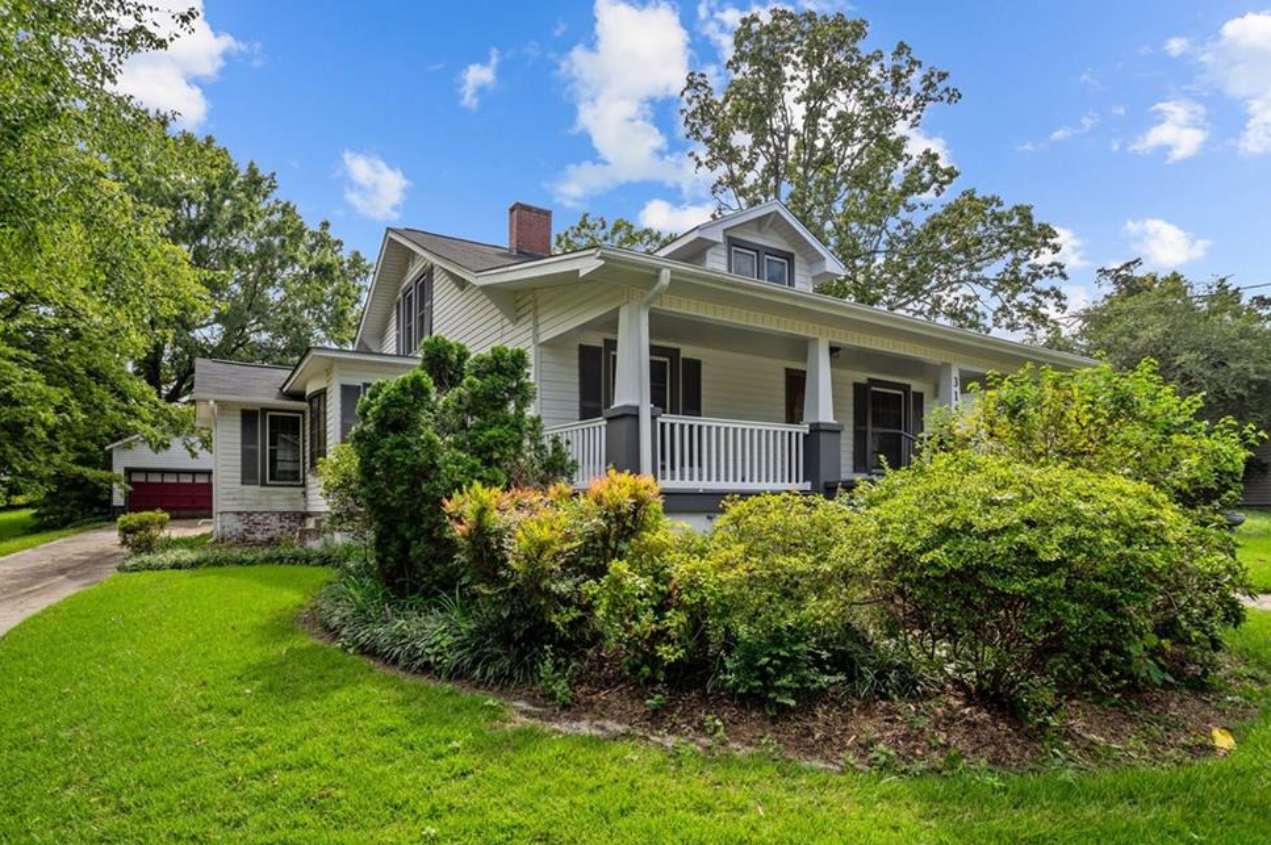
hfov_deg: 90.0
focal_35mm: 18
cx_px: 628
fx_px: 635
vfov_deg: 67.3
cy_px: 426
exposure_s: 1/200
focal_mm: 17
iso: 160
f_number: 8
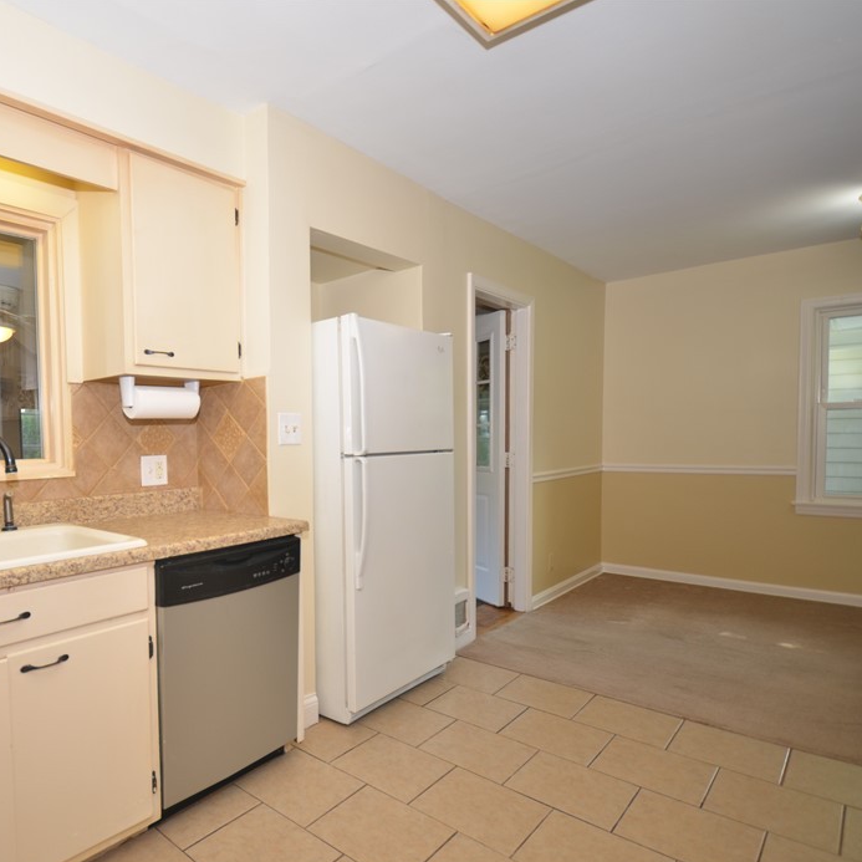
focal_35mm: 20
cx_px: 247
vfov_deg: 74.8
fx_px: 563
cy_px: 446
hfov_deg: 71.2
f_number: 5
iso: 200
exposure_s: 1/60
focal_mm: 10
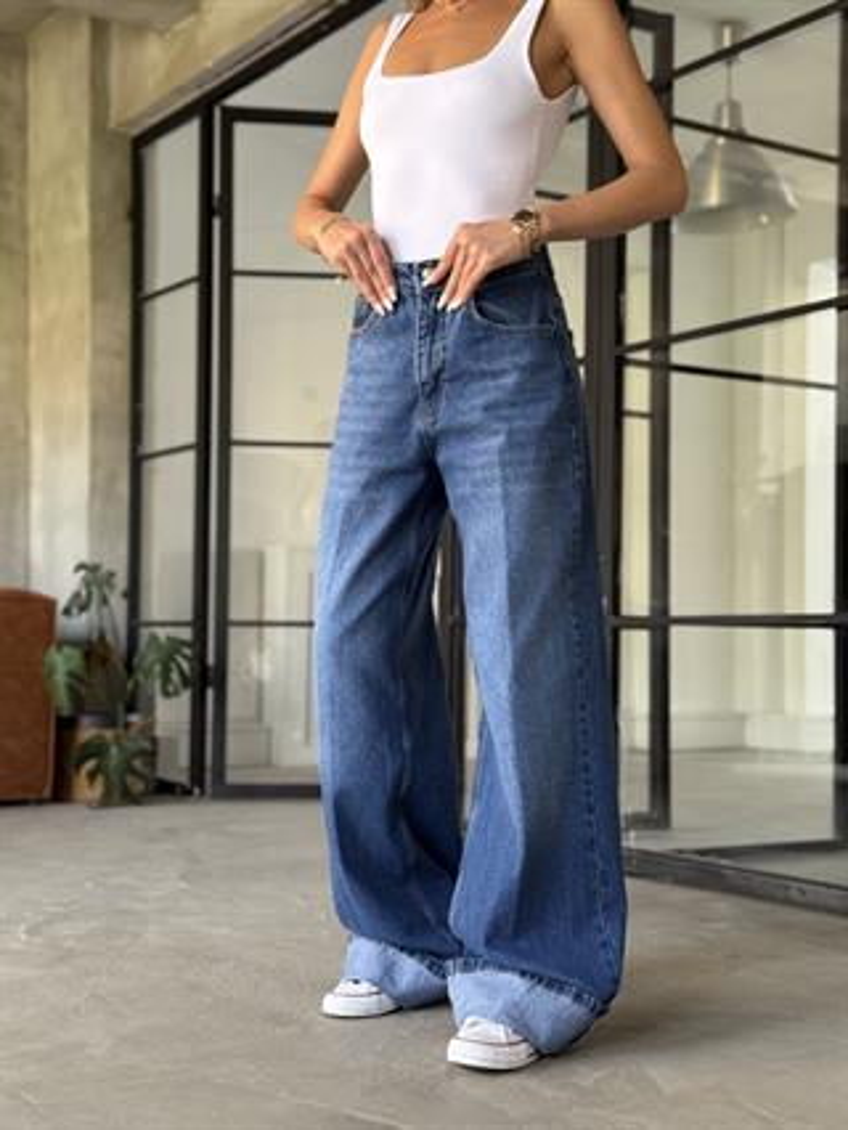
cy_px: 565
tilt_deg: +2.6
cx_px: 424
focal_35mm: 48
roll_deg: -0.7
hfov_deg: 30.3
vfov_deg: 39.6
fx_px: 1566
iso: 160
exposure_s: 1/60
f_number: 1.78
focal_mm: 6.76
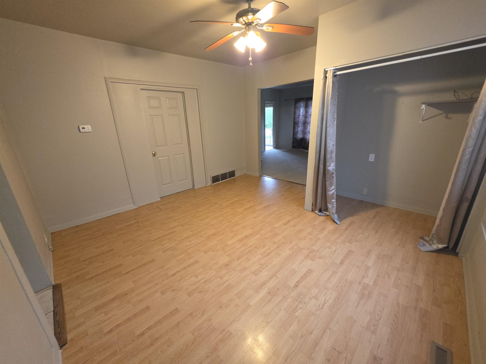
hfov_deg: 106.2
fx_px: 183
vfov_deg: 89.9
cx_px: 243
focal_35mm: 13
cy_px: 182
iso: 200
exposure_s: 1/60
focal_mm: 2.2
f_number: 1.9
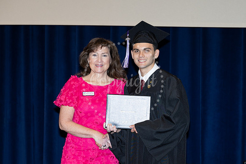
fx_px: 1115
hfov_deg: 12.6
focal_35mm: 163
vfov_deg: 8.4
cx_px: 142
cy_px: 99
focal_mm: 135
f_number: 5.6
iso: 1000
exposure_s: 1/200
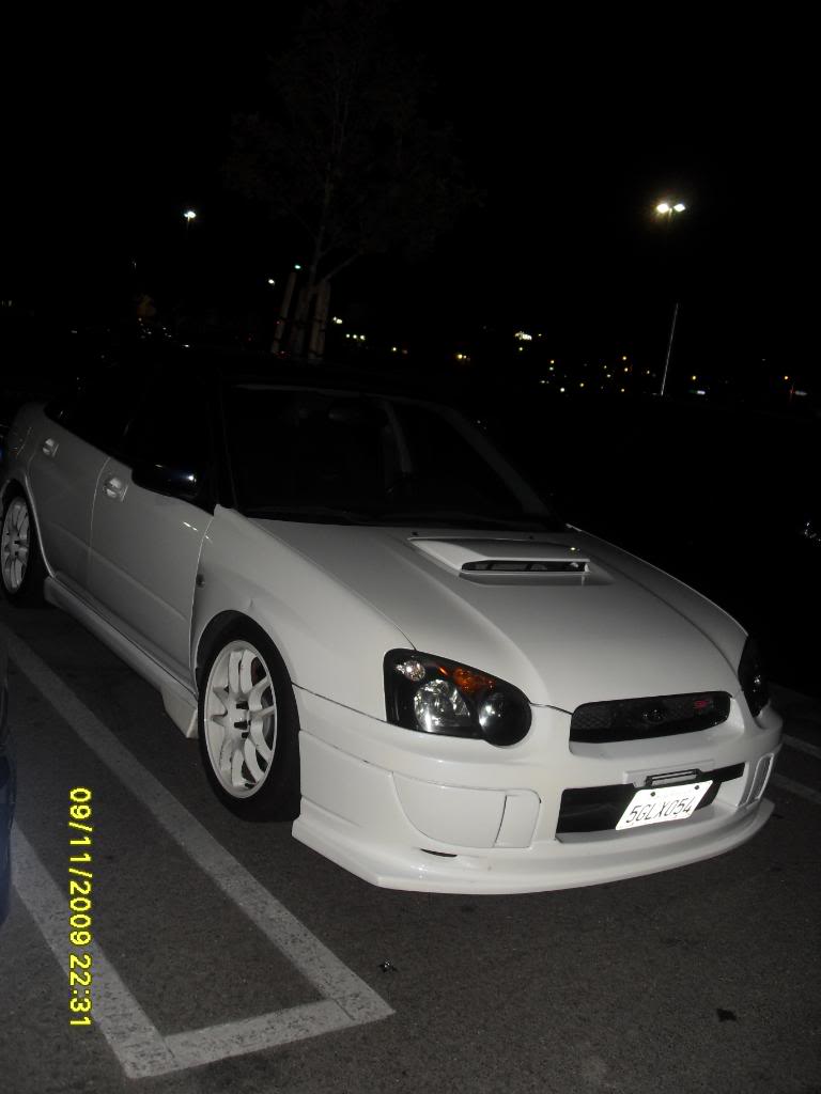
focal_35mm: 34
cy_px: 547
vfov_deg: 54.0
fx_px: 1075
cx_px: 410
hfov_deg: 41.8
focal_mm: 6.3
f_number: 2.8
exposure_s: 1/45
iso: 120
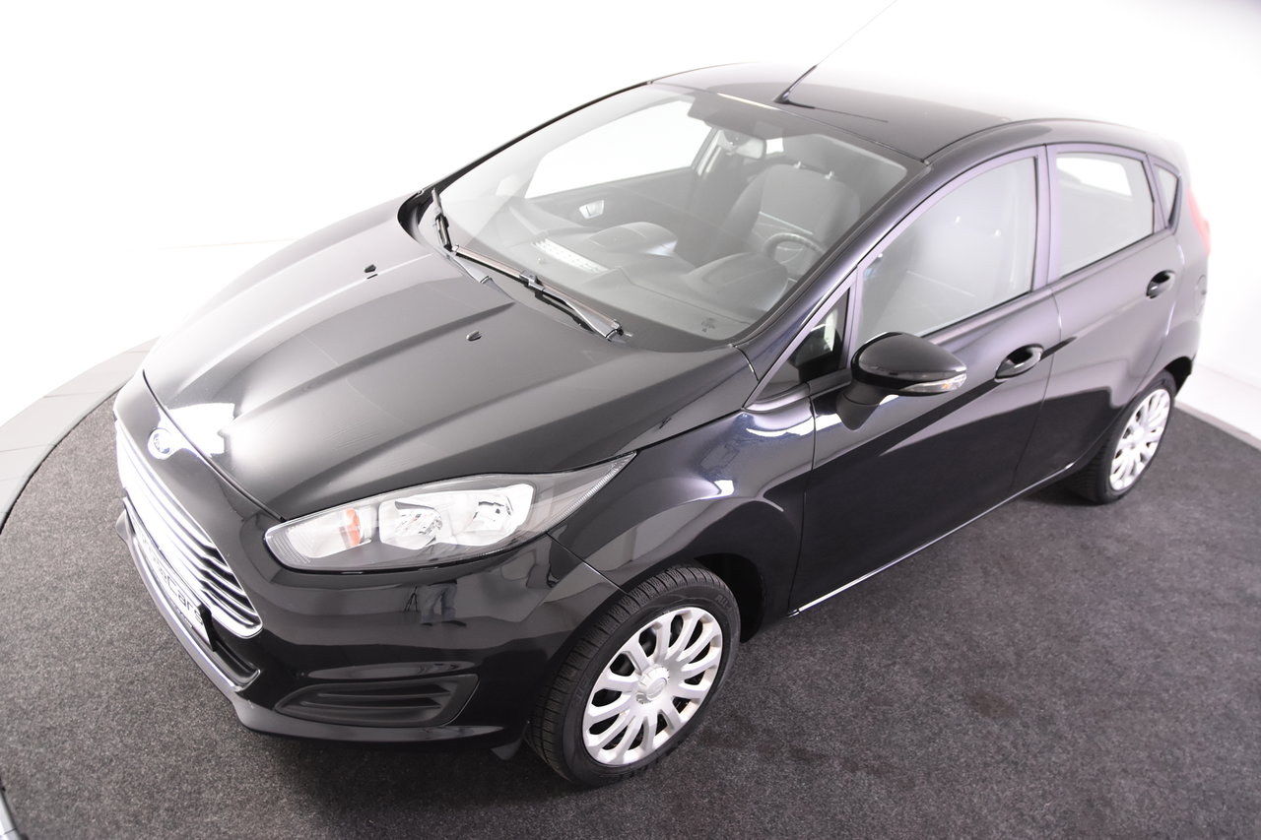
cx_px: 630
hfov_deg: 61.9
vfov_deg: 43.6
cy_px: 420
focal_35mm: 30
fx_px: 1051
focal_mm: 20
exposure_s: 1/40
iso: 1600
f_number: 3
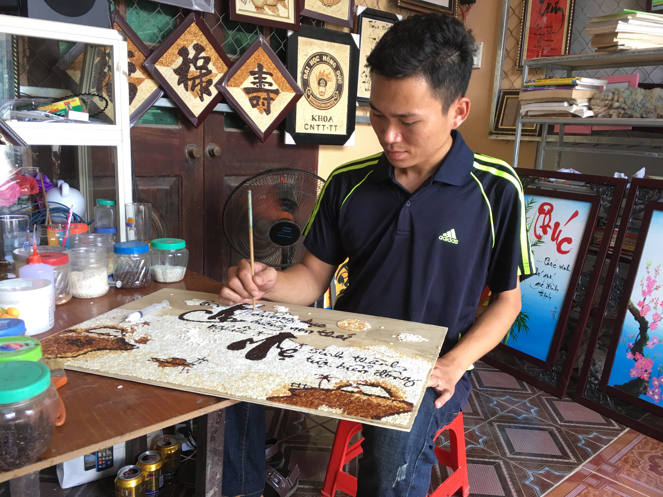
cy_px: 248
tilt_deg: -10.2
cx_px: 332
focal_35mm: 29
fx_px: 555
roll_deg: -2.4
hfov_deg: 61.7
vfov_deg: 48.2
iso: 32
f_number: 2.2
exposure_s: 1/33
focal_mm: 4.15
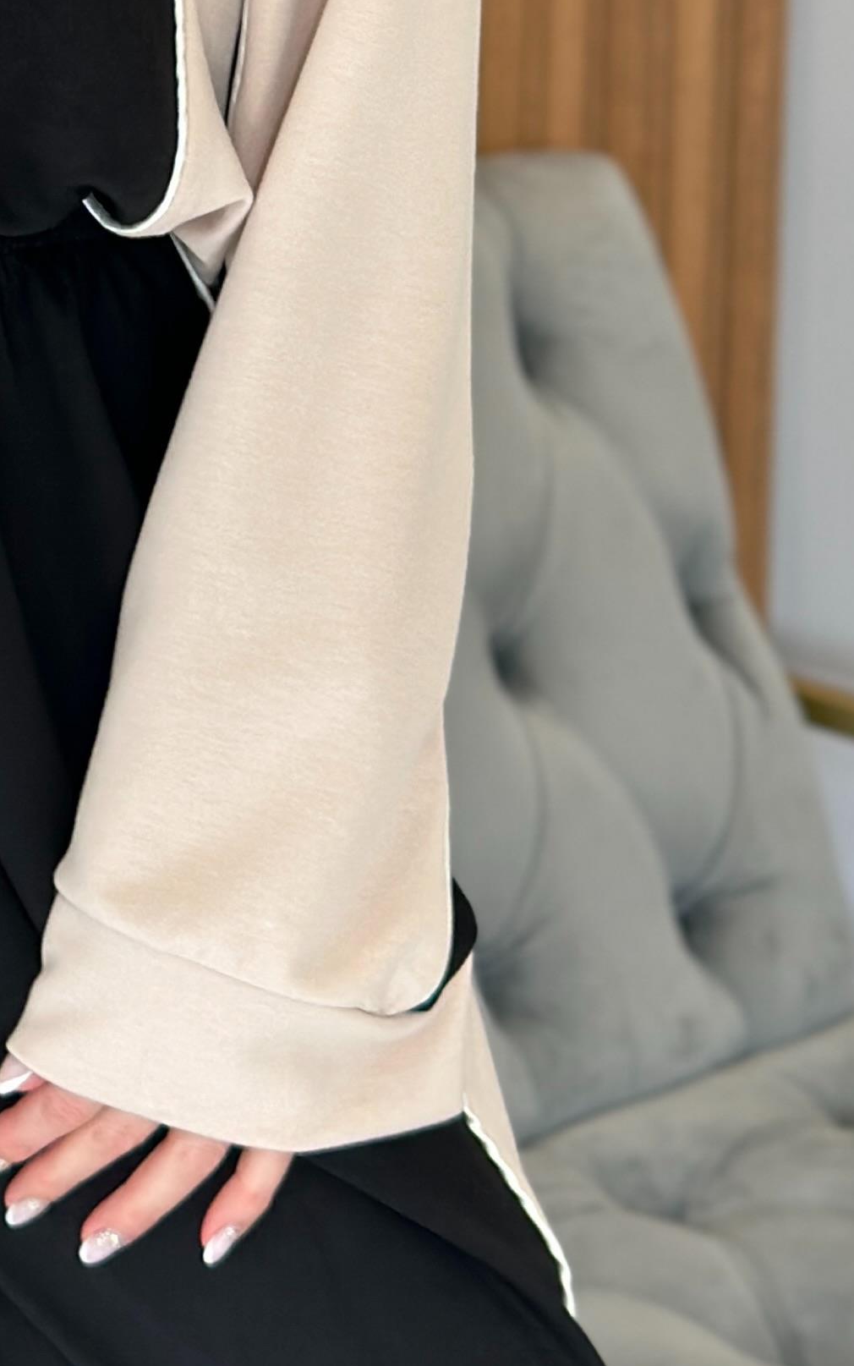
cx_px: -265
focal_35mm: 127
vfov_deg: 15.8
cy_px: -301
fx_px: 4727
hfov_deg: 10.1
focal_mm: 6.86
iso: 125
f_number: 1.78
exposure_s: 1/99
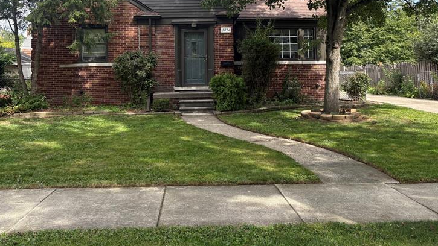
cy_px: 30
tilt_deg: +4.4
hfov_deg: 50.4
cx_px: 198
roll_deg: +0.9
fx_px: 465
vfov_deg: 28.7
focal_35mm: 40
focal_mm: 5.96
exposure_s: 1/1175
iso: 64
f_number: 1.6
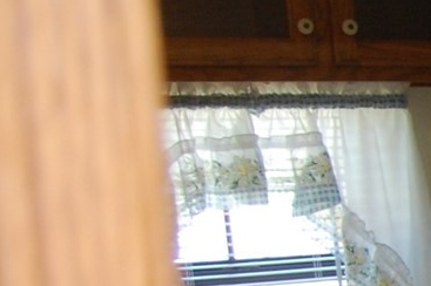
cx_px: 1167
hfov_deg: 10.7
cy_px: 520
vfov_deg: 8.7
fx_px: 1794
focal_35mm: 150
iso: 400
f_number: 3.5
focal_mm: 18
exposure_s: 1/60
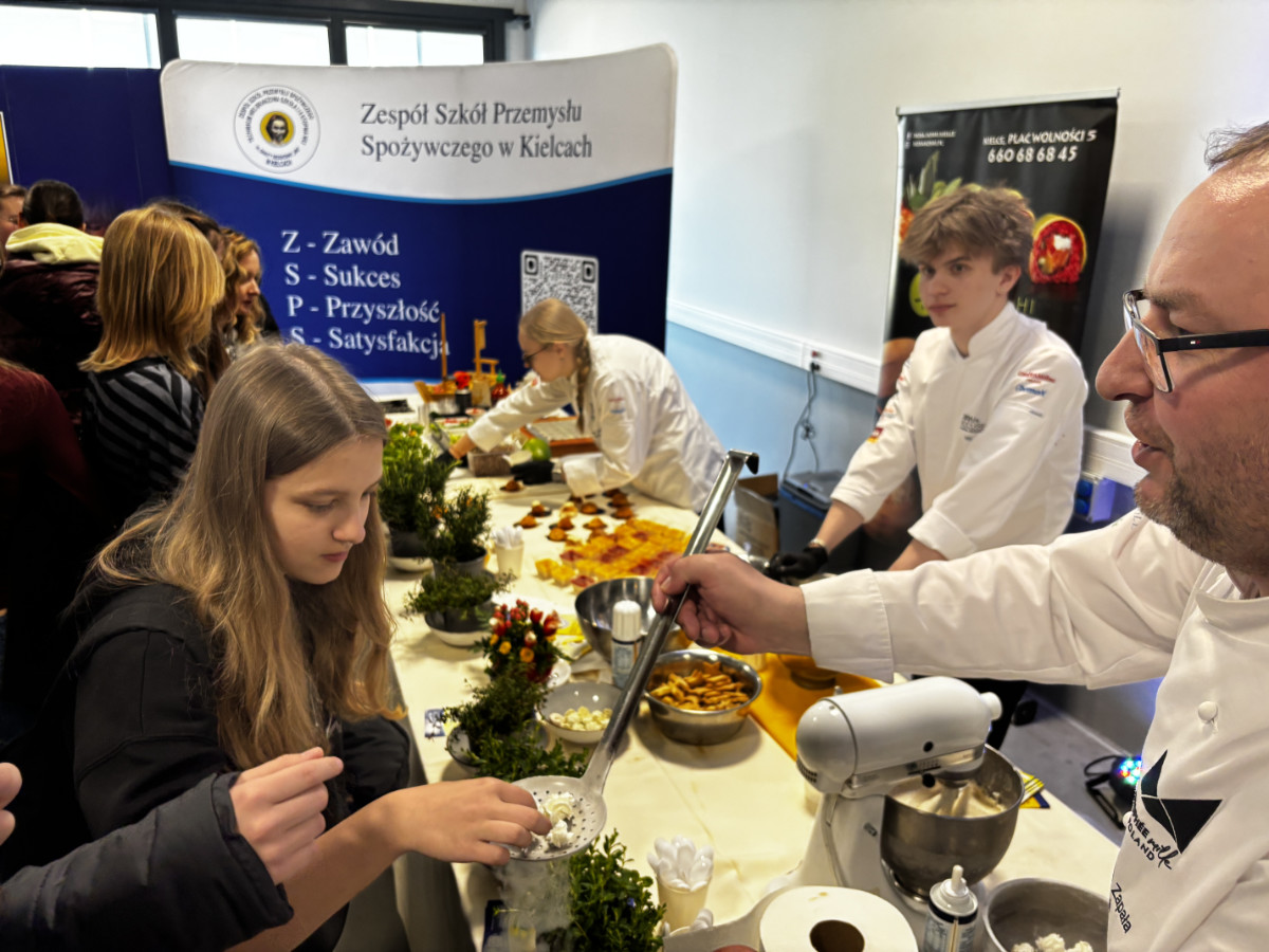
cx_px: 634
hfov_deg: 67.3
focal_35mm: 26
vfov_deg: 53.1
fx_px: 953
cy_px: 476
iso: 160
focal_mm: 6
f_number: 1.6
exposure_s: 1/50
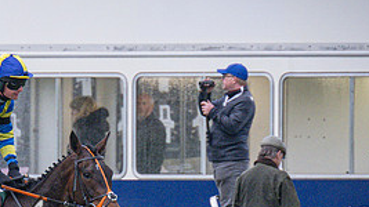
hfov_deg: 1.7
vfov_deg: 0.9
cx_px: 113
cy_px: 201
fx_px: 12657
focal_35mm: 1294
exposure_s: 1/1000
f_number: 4
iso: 1600
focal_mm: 280
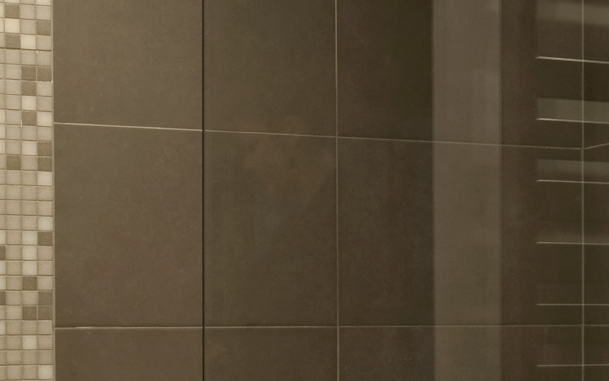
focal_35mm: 106
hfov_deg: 19.0
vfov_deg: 12.2
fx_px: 1759
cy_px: 352
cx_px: 638
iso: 400
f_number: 13
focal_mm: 31
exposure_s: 1
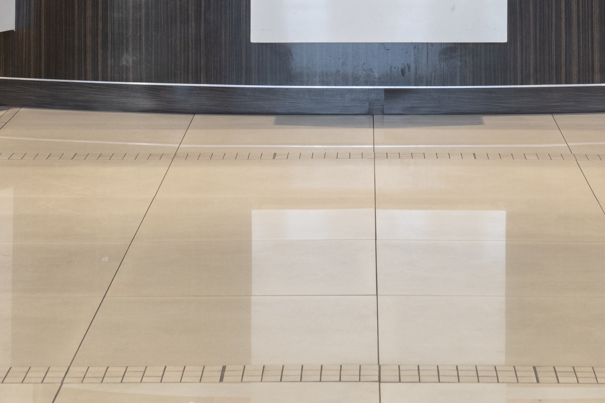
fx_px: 2470
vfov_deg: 9.1
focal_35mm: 147
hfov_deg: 14.0
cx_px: 371
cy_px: -209
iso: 200
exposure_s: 1/8
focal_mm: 48
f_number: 9
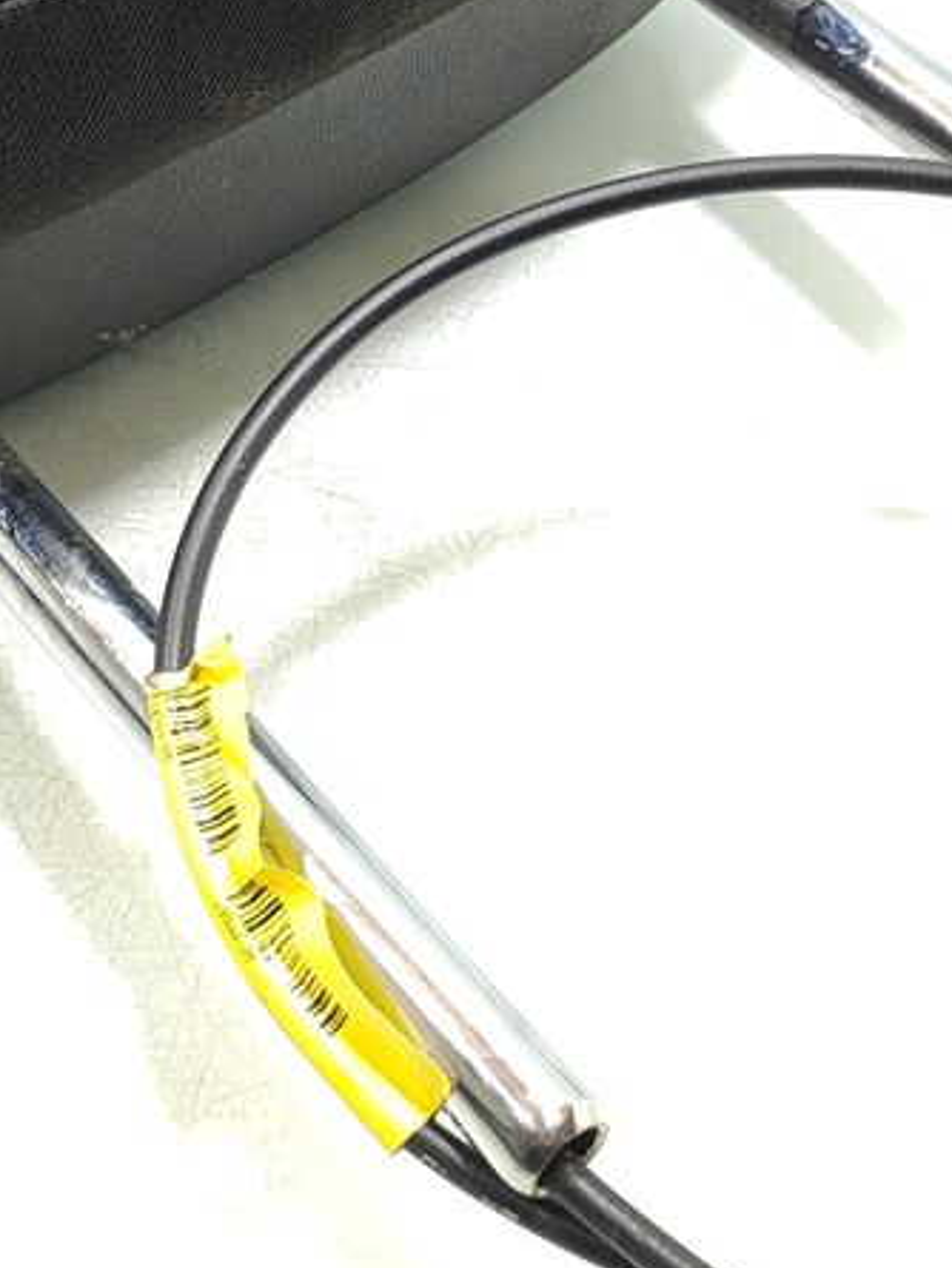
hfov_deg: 21.2
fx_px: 2529
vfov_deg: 27.7
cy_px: 279
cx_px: 268
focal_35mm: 69
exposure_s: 1/100
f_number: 1.89
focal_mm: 5.89
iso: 250
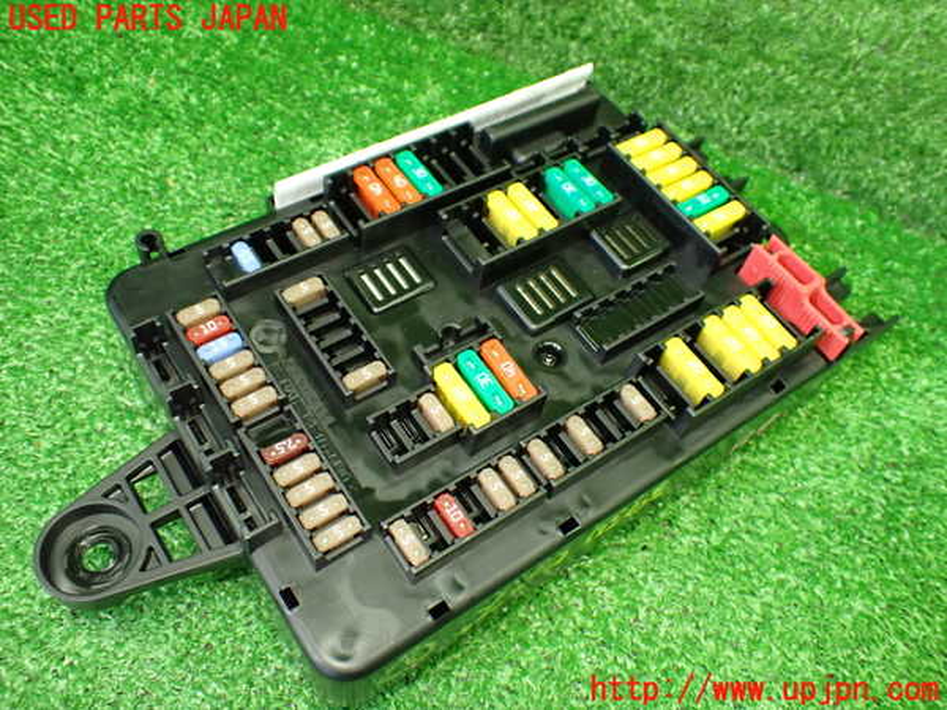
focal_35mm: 30
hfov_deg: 60.0
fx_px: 821
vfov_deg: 46.8
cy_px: 355
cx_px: 474
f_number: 2.3
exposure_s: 1/100
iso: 800
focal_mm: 5.4
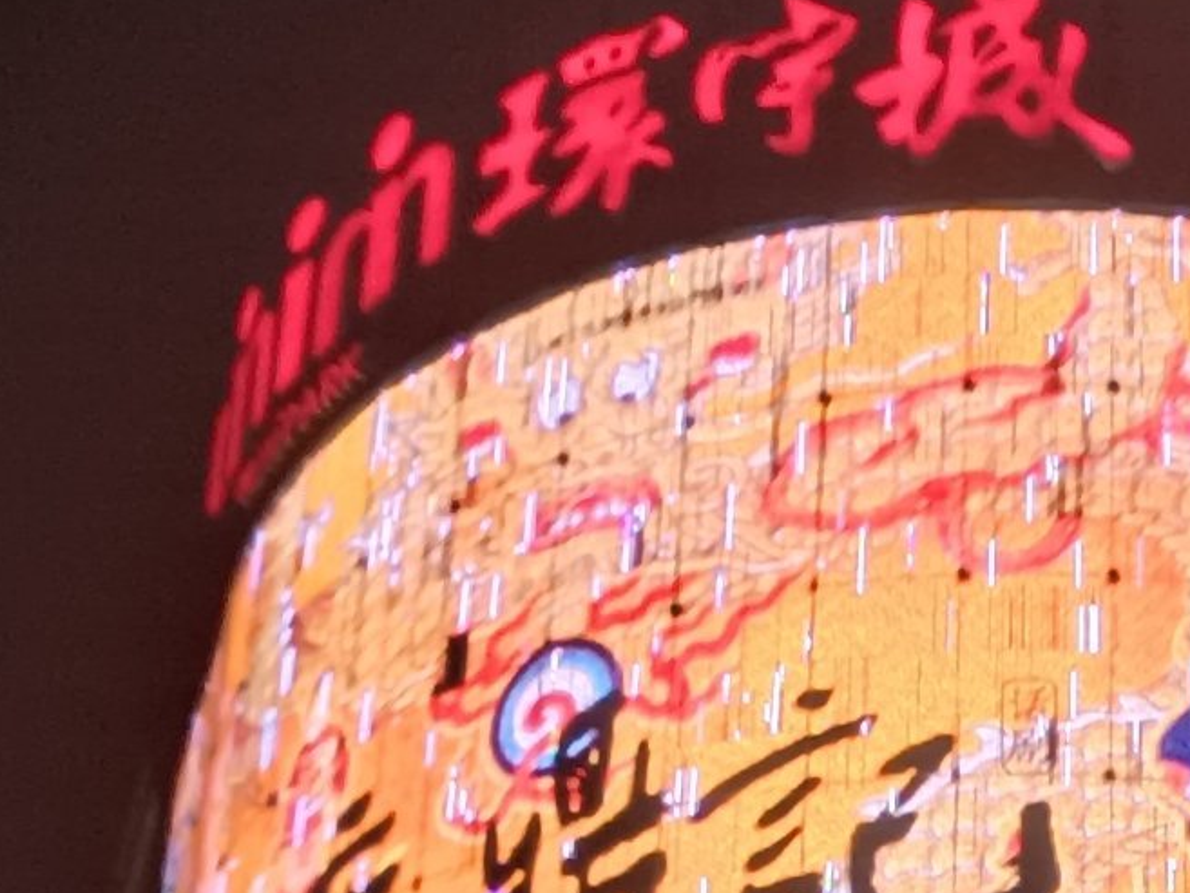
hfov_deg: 17.9
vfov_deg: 13.1
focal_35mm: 108
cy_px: 1252
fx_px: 3713
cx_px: 1070
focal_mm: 3.96
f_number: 1.8
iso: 659
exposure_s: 1/50
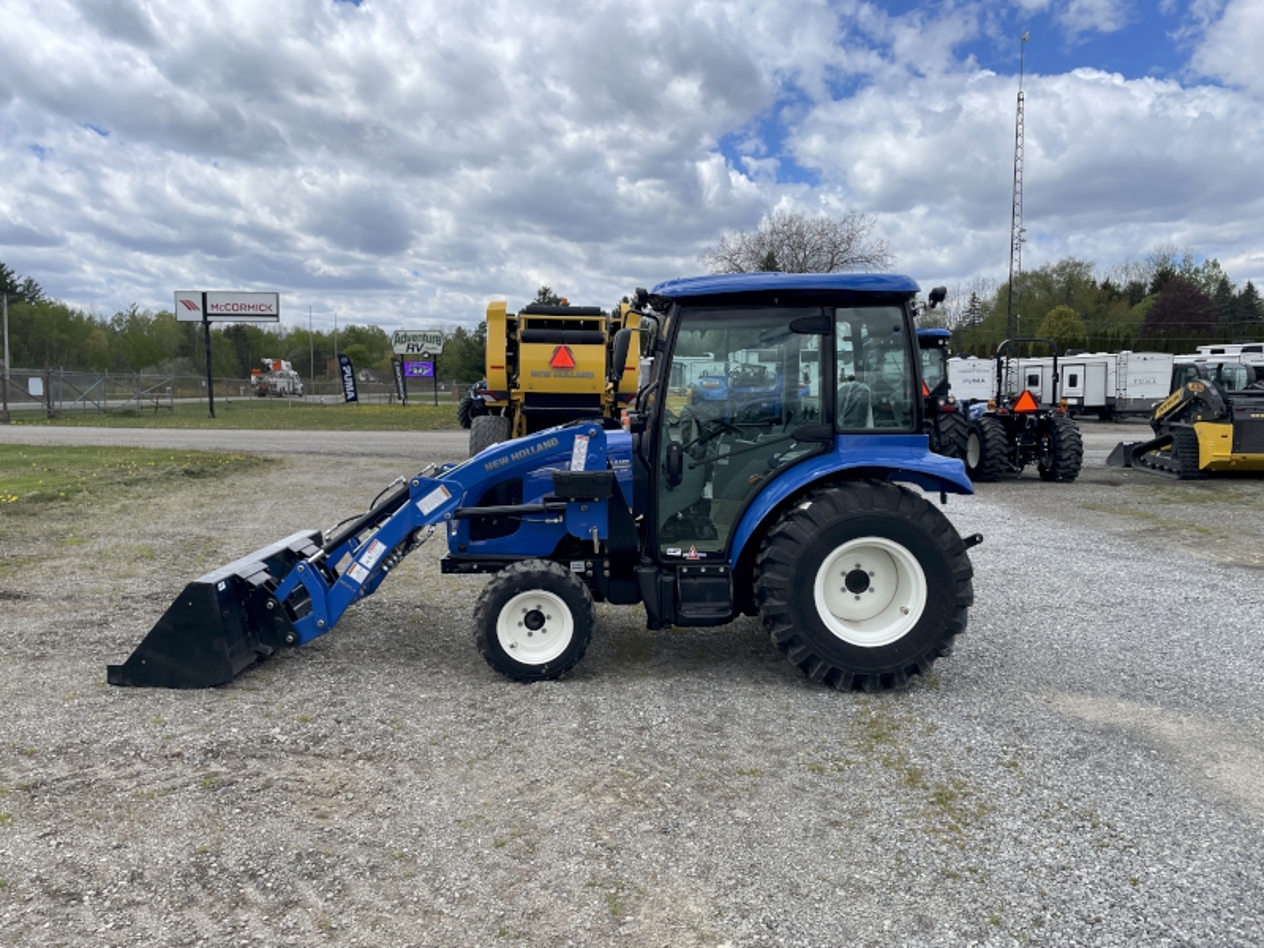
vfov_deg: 53.1
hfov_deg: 67.3
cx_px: 632
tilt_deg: -2.2
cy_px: 474
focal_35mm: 26
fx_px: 949
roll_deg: +1.8
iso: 32
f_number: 1.6
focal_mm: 4.2
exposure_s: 1/3861
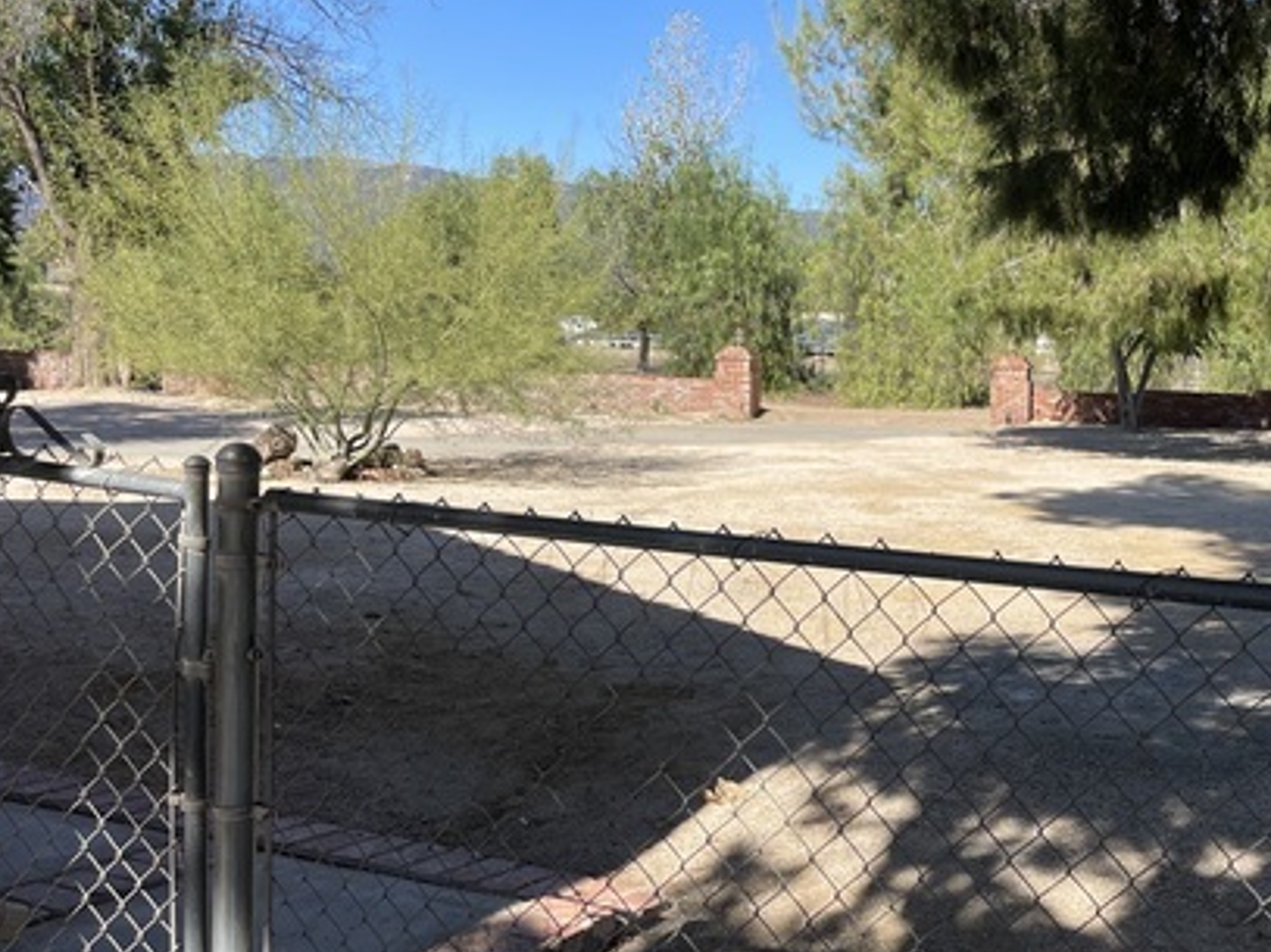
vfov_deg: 35.1
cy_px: 487
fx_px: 1505
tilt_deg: -5.5
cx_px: 963
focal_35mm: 41
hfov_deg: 44.2
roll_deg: -2.6
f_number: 1.6
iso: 32
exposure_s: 1/1912
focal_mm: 5.1
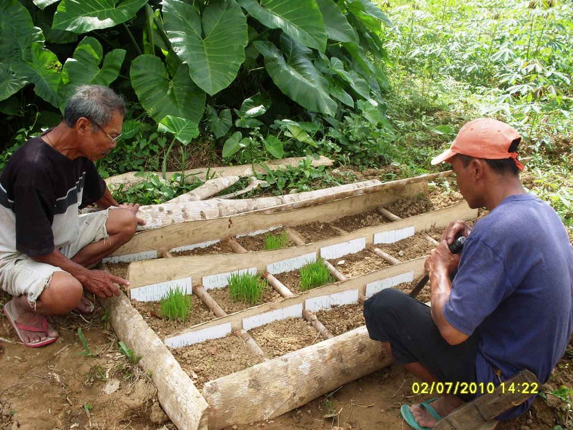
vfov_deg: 37.7
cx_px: 286
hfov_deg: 49.0
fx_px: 629
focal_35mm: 38
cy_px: 215
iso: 80
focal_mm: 6.3
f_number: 8.4
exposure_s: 1/90
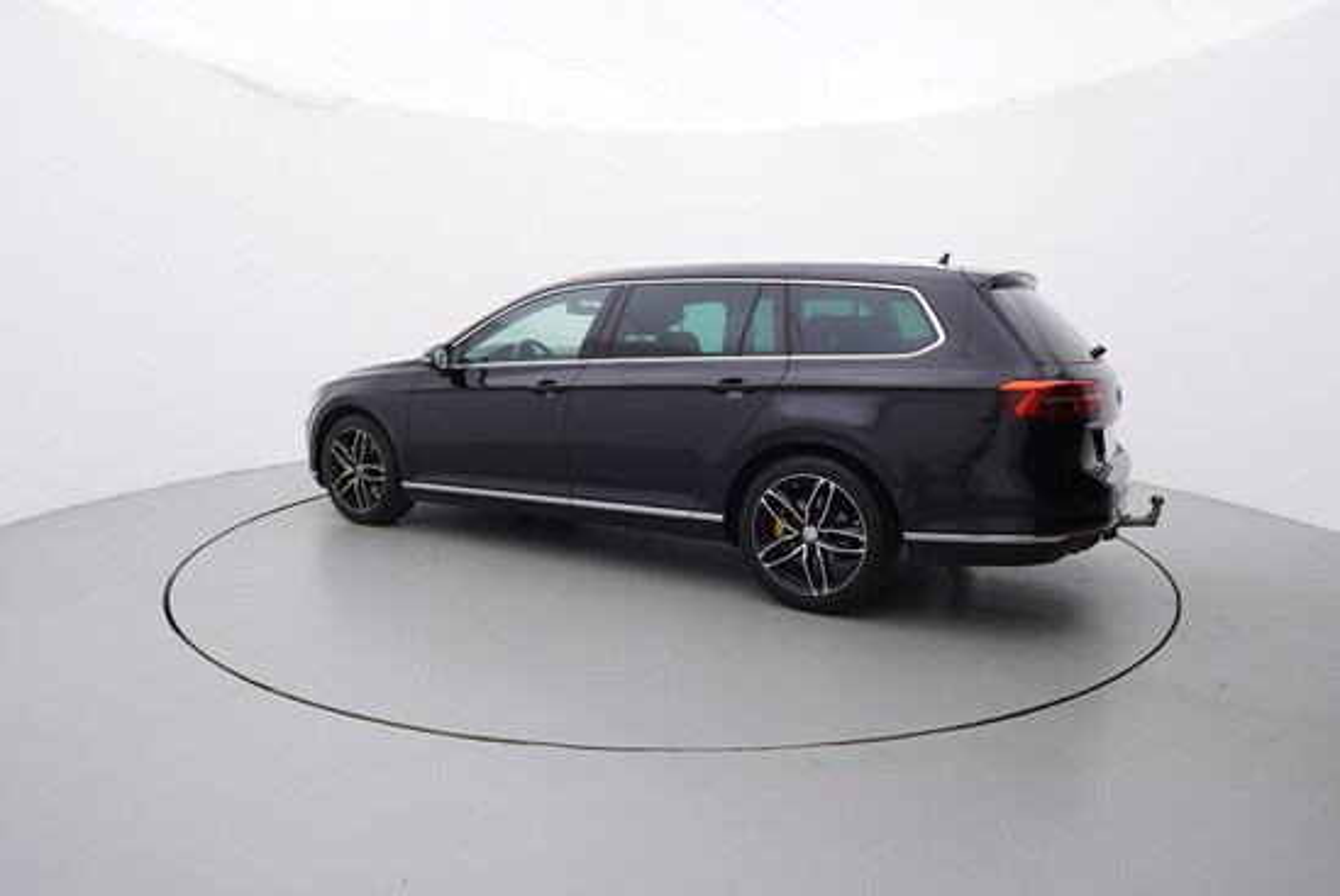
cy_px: 448
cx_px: 670
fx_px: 838
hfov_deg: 77.3
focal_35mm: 22
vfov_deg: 56.2
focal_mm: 15
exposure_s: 1/80
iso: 200
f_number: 5
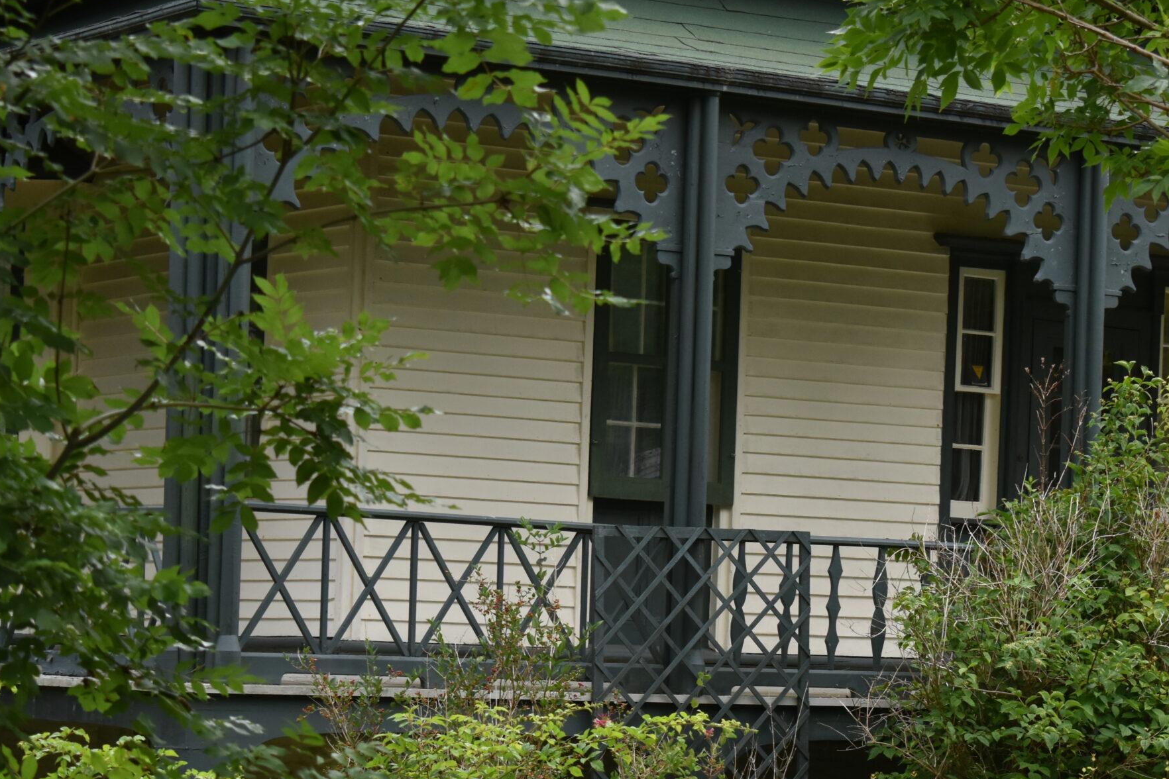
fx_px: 3887
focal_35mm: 120
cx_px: 787
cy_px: 538
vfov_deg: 11.4
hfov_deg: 17.1
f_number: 5.6
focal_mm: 55
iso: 720
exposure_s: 1/1000
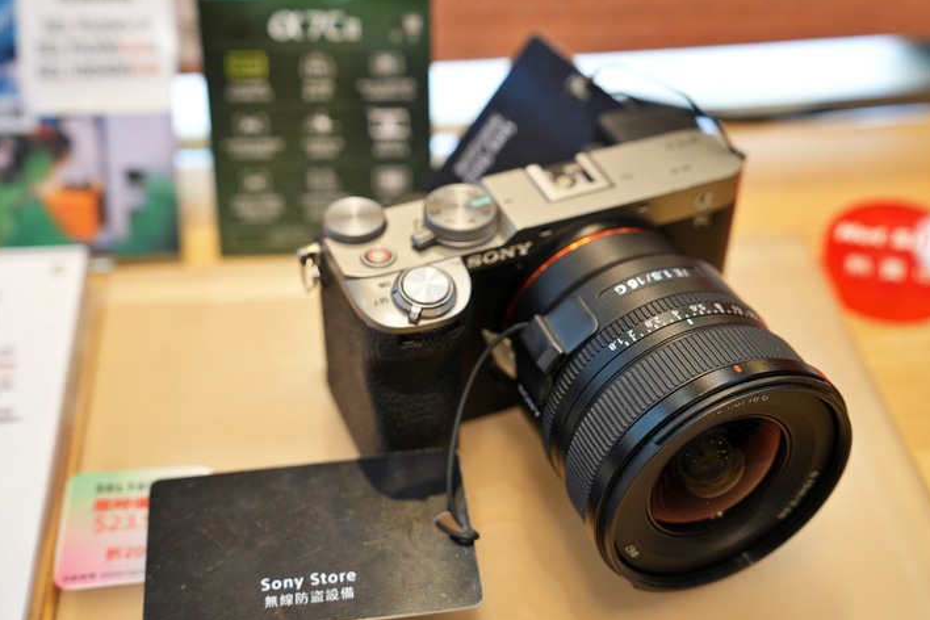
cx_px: 462
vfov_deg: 25.1
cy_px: 335
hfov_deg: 36.9
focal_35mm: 54
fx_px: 1395
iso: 400
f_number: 4
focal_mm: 49
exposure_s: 1/60
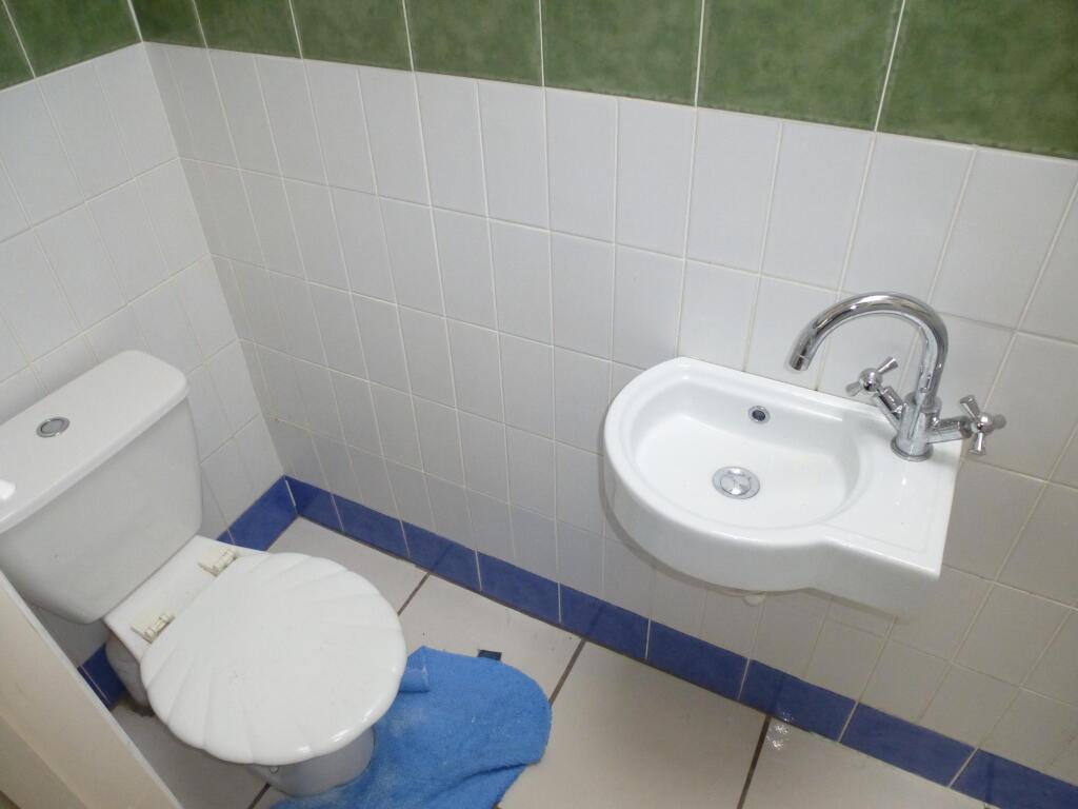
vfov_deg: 56.8
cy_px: 404
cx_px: 539
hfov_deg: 71.6
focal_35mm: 24
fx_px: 747
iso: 500
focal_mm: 4.3
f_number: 3.3
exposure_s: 1/60
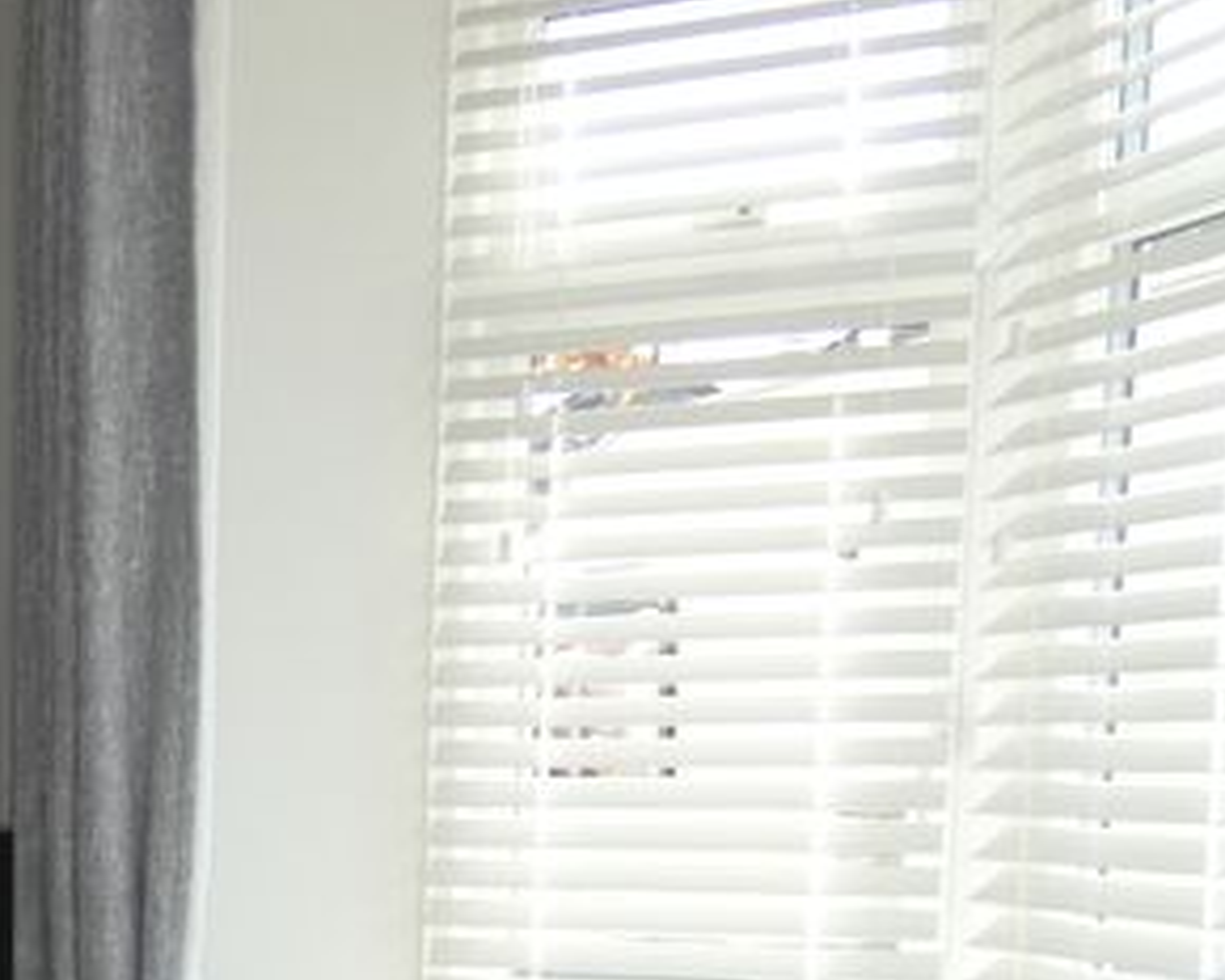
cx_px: -727
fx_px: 2502
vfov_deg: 21.4
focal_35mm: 69
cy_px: 963
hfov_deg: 21.8
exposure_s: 1/160
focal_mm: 3.6
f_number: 2.8
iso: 80
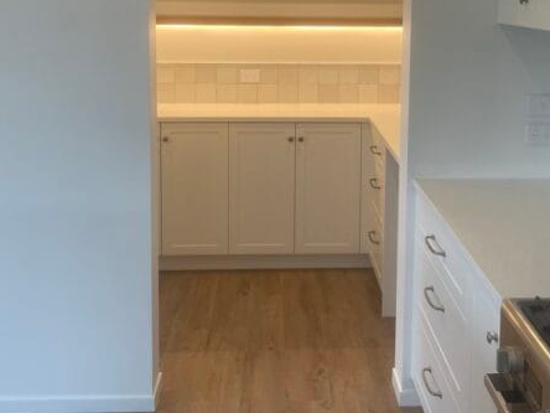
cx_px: 315
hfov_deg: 42.0
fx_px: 715
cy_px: 72
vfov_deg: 31.2
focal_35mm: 45
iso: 64
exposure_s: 1/100
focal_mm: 4.2
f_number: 1.6
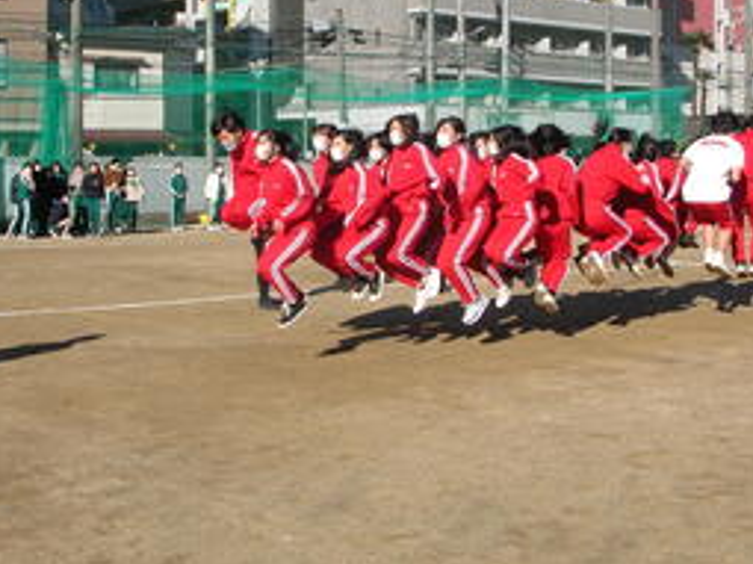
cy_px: 192
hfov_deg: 34.9
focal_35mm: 55
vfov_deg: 26.4
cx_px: 413
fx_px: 1196
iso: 50
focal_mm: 5.8
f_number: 5.6
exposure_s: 1/311
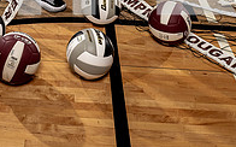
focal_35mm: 68
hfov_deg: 29.8
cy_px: -106
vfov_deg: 16.4
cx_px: 61
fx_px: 437
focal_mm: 29
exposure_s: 1/250
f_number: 6.3
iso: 640
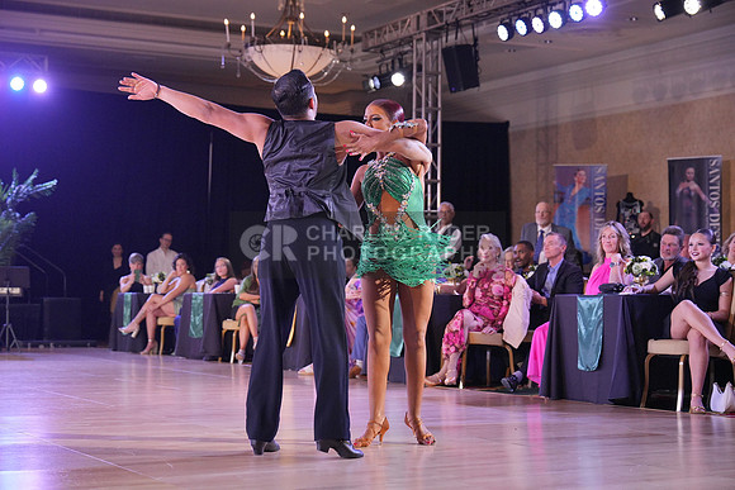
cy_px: 245
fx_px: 1429
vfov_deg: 19.5
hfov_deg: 28.8
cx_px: 368
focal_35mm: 70
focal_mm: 70
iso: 3200
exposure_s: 1/500
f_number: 4
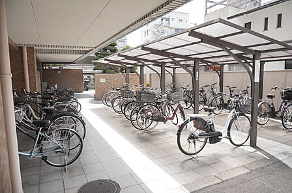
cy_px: 96
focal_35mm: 24
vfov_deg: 53.0
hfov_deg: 73.8
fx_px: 194
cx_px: 146
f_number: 5.6
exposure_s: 1/3000
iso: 2500
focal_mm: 16
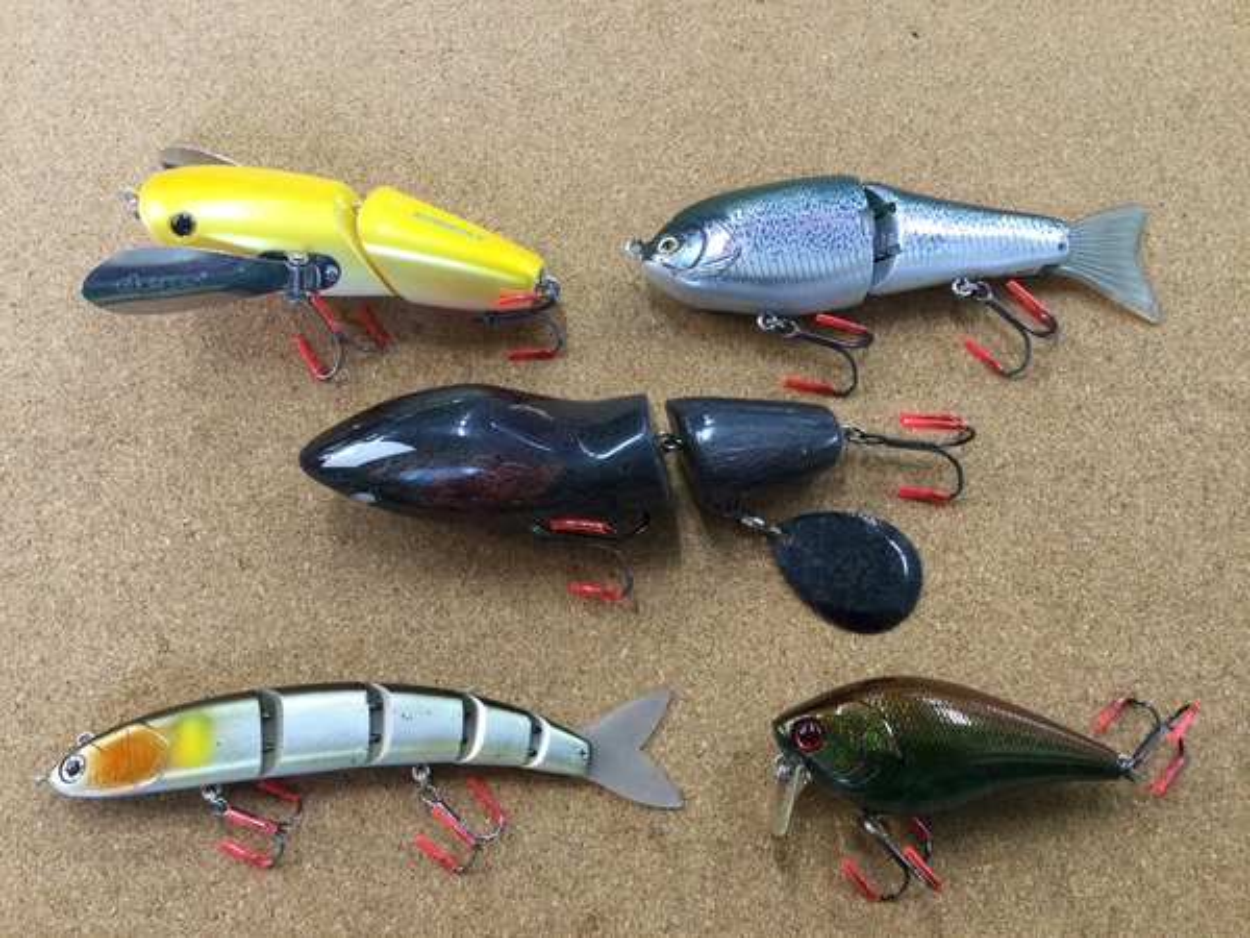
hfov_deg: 58.4
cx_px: 625
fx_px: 1119
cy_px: 469
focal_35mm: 31
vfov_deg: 45.4
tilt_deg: -71.4
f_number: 2.4
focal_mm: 3.3
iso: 80
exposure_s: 1/30
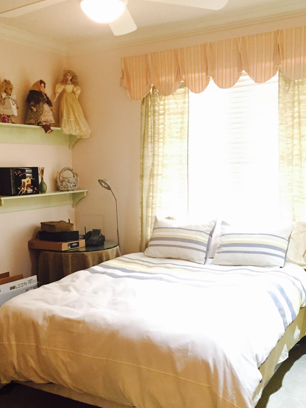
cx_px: 152
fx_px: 460
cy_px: 237
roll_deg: +1.9
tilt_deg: -6.9
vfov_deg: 47.7
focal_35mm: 39
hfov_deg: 36.8
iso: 250
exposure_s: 1/30
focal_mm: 4.15
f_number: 2.2
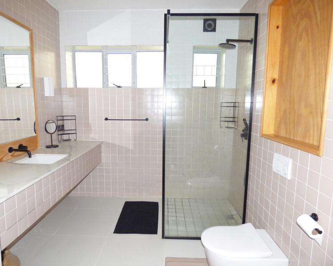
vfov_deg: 65.5
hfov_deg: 77.6
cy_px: 133
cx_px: 157
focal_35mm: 21
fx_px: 207
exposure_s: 1/50
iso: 400
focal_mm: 3.58
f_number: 2.8
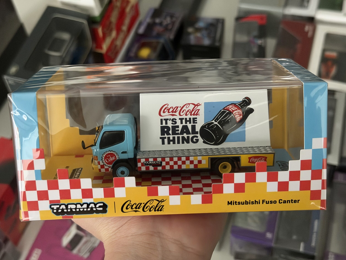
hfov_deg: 38.9
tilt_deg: -54.2
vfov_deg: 29.7
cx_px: 174
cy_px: 130
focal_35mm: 49
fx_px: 490
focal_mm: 6.76
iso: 640
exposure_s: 1/30
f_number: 1.78
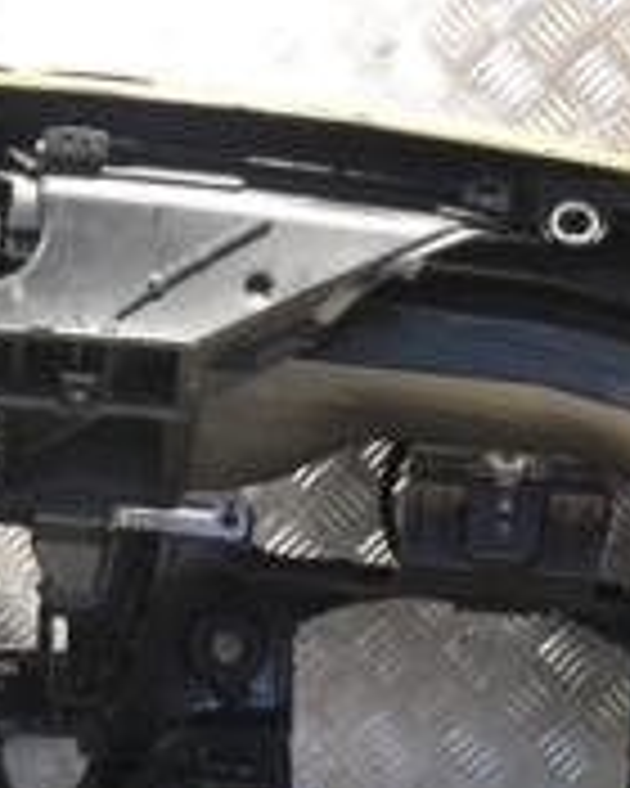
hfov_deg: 7.9
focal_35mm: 193
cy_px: 459
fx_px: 4498
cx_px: -122
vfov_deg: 10.0
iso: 3200
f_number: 5.6
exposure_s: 1/125
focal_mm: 40
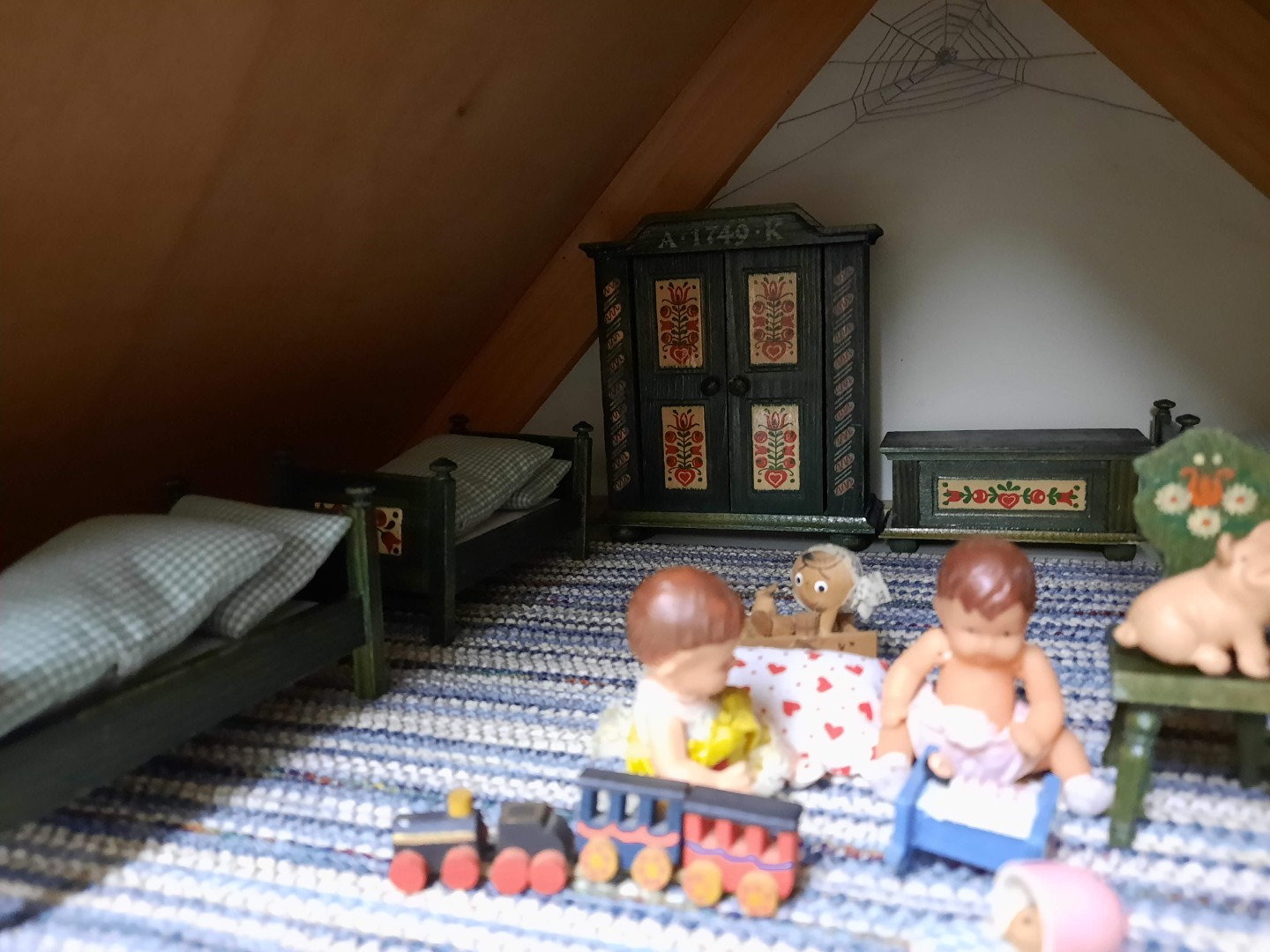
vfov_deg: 54.9
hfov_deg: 69.4
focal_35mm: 25
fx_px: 917
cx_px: 635
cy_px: 476
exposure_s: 1/20
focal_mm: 4.6
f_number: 2
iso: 1000
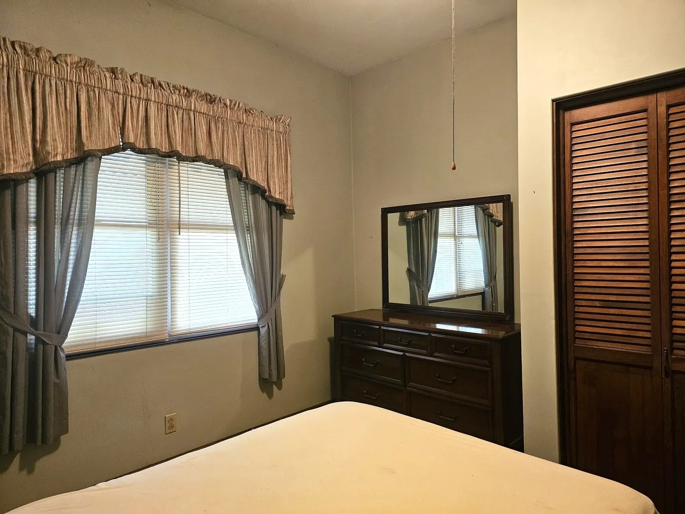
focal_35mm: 23
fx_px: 455
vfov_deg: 58.9
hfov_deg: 73.9
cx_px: 342
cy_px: 257
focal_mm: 6.3
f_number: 1.7
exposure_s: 1/60
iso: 640
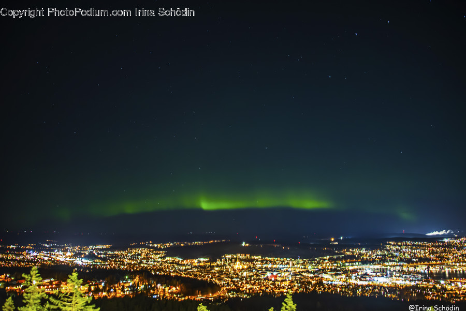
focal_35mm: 28
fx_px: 363
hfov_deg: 65.4
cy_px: 156
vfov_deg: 46.4
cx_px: 233
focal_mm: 28
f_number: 3.5
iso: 1600
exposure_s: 1.6
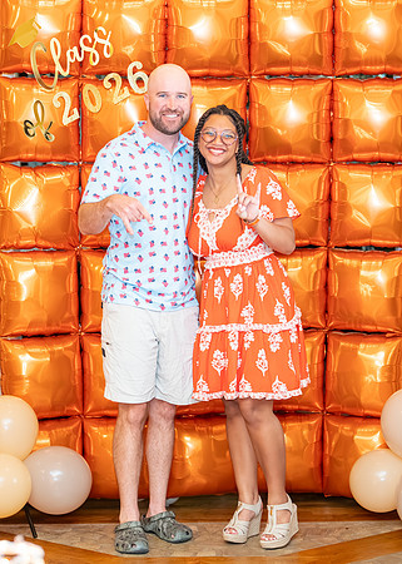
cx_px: 200
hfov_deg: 16.9
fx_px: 1356
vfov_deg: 23.5
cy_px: 283
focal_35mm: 85
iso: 1000
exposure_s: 1/400
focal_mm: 50
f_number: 1.2
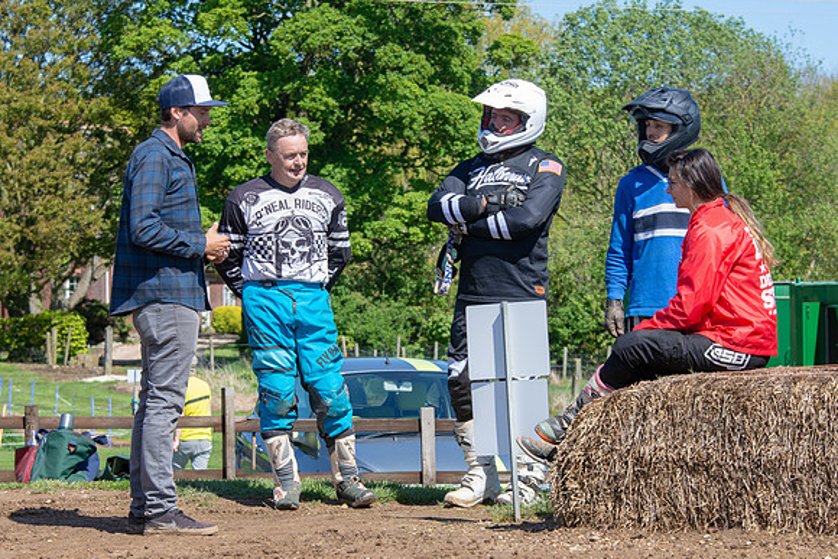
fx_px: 3707
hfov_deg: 12.9
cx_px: 464
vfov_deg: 8.6
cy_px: 284
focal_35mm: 159
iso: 200
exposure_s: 1/250
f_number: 8
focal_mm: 95
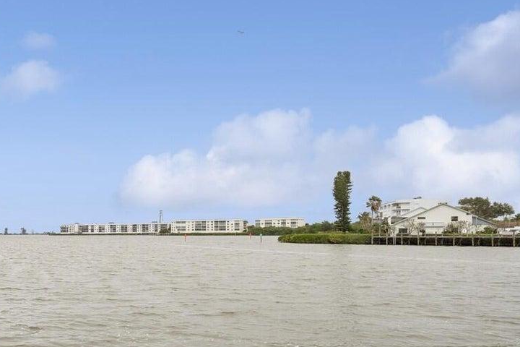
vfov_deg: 40.6
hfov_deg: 51.5
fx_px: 462
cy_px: 234
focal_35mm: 32
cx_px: 48
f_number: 8
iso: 200
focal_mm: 15
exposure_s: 1/200
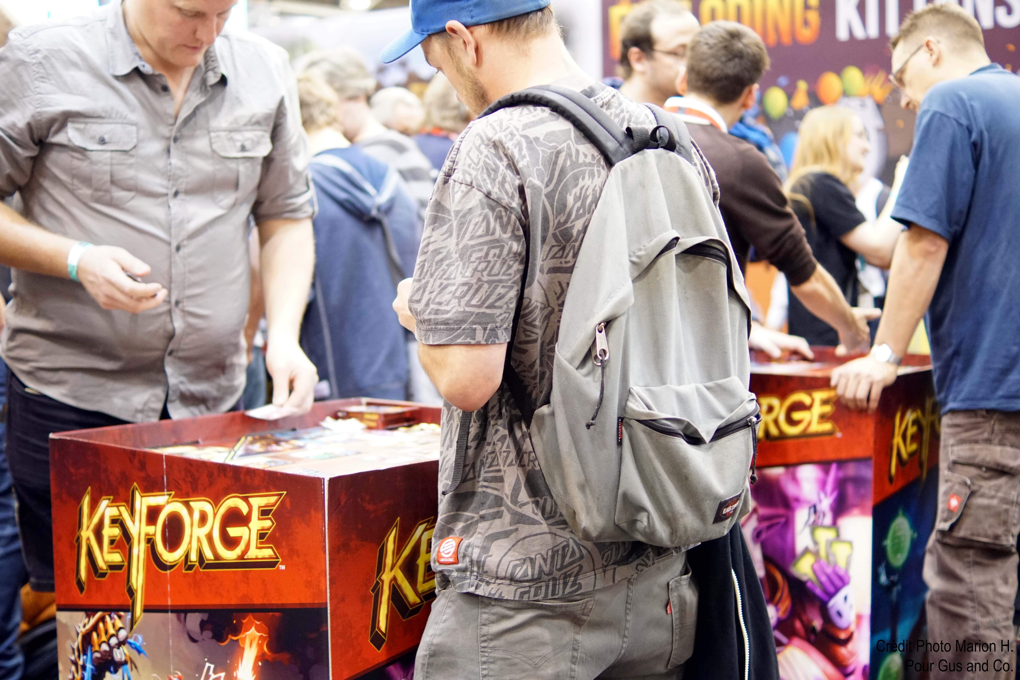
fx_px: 1487
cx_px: 510
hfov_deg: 37.9
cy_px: 340
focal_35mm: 52
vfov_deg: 25.8
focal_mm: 35
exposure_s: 1/200
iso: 2000
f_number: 2
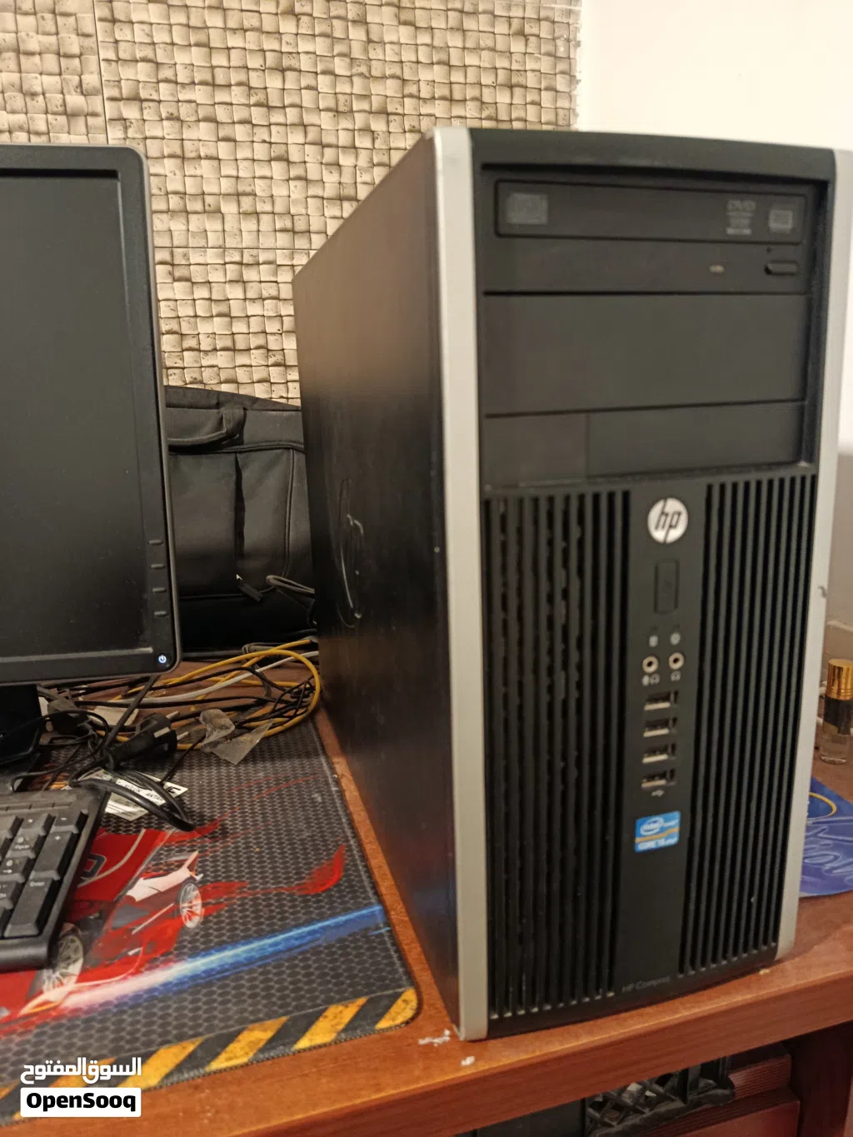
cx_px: 426
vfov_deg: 71.6
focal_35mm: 24
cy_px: 568
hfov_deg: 56.8
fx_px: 788
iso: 2596
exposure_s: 1/25
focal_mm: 5.24
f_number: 1.7
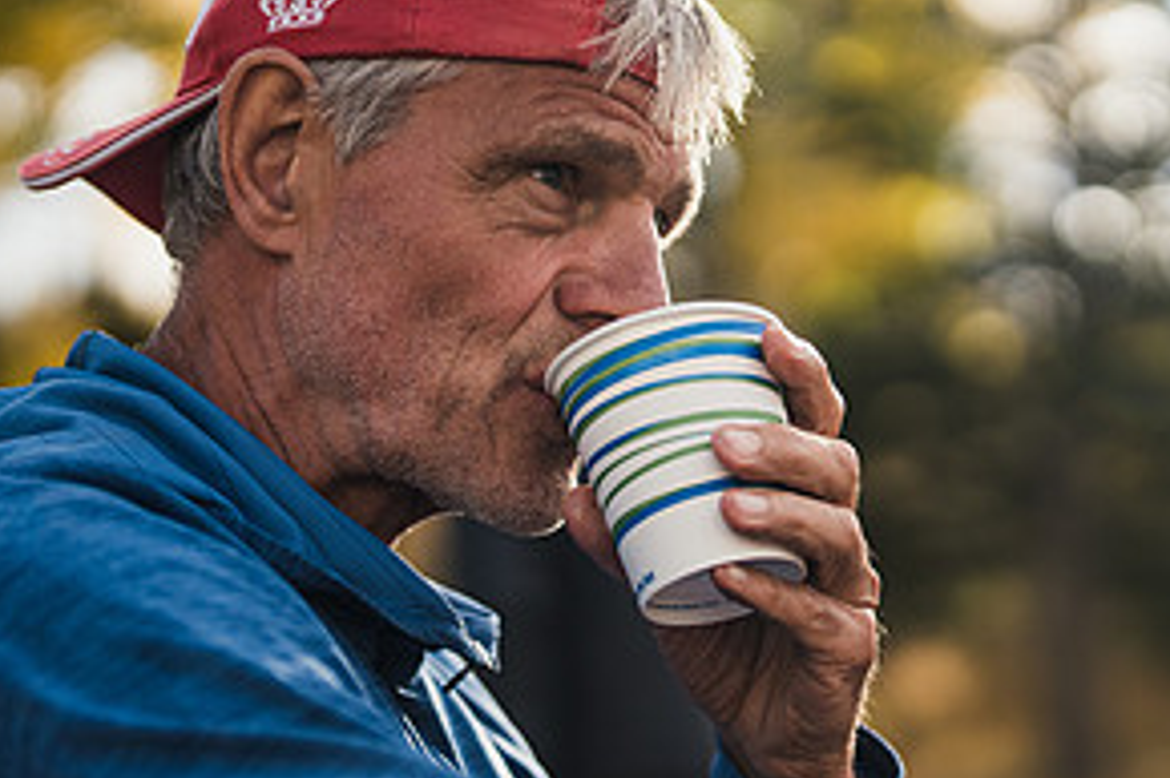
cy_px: 566
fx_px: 3248
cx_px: 763
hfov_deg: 20.4
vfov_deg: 13.6
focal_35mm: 100
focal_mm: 50
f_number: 1.6
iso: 160
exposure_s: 1/4000
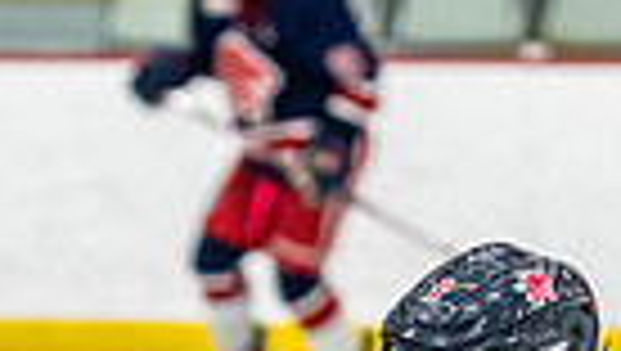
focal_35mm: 555
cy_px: 794
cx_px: 360
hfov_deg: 3.9
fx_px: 9150
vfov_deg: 2.2
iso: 2000
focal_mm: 110
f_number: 2.8
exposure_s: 1/640
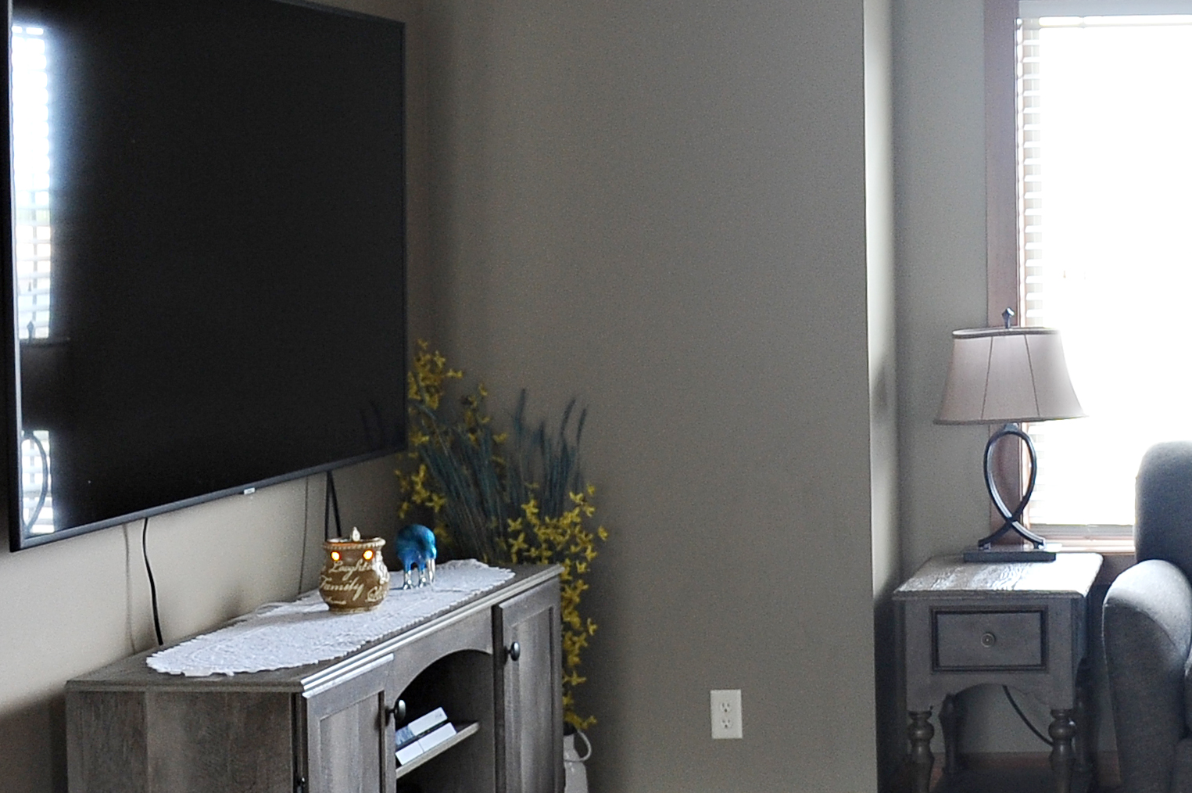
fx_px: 2216
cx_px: 1252
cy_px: 274
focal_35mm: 67
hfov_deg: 27.9
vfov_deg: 20.2
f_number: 2.8
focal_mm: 24
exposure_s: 1/160
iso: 800
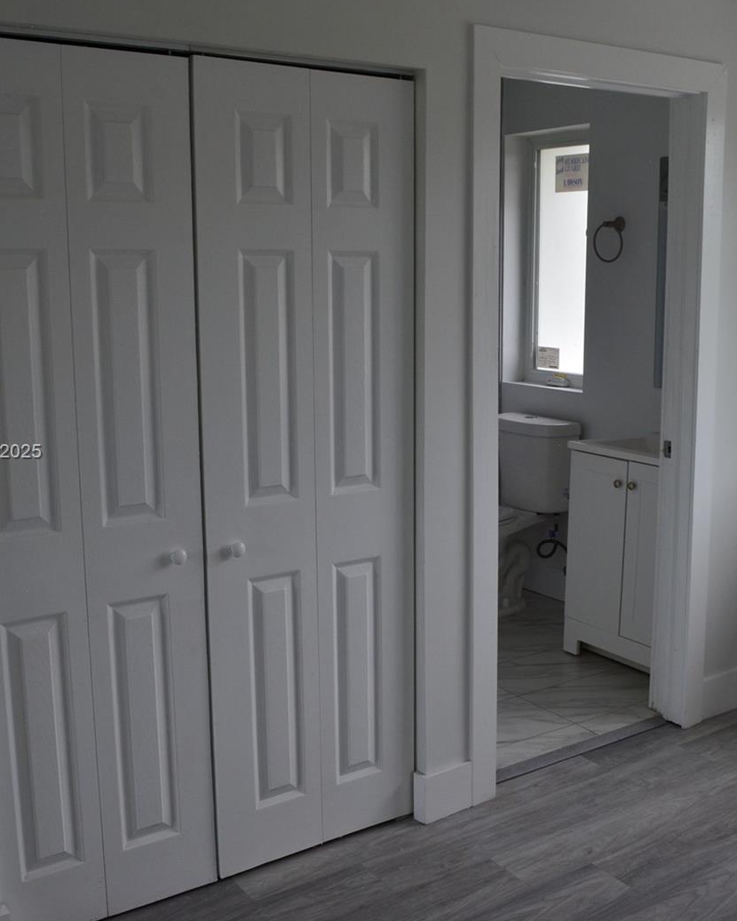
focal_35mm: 39
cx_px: 468
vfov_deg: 46.8
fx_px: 1063
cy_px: 453
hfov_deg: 38.0
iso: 400
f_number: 9
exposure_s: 1/125
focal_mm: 18
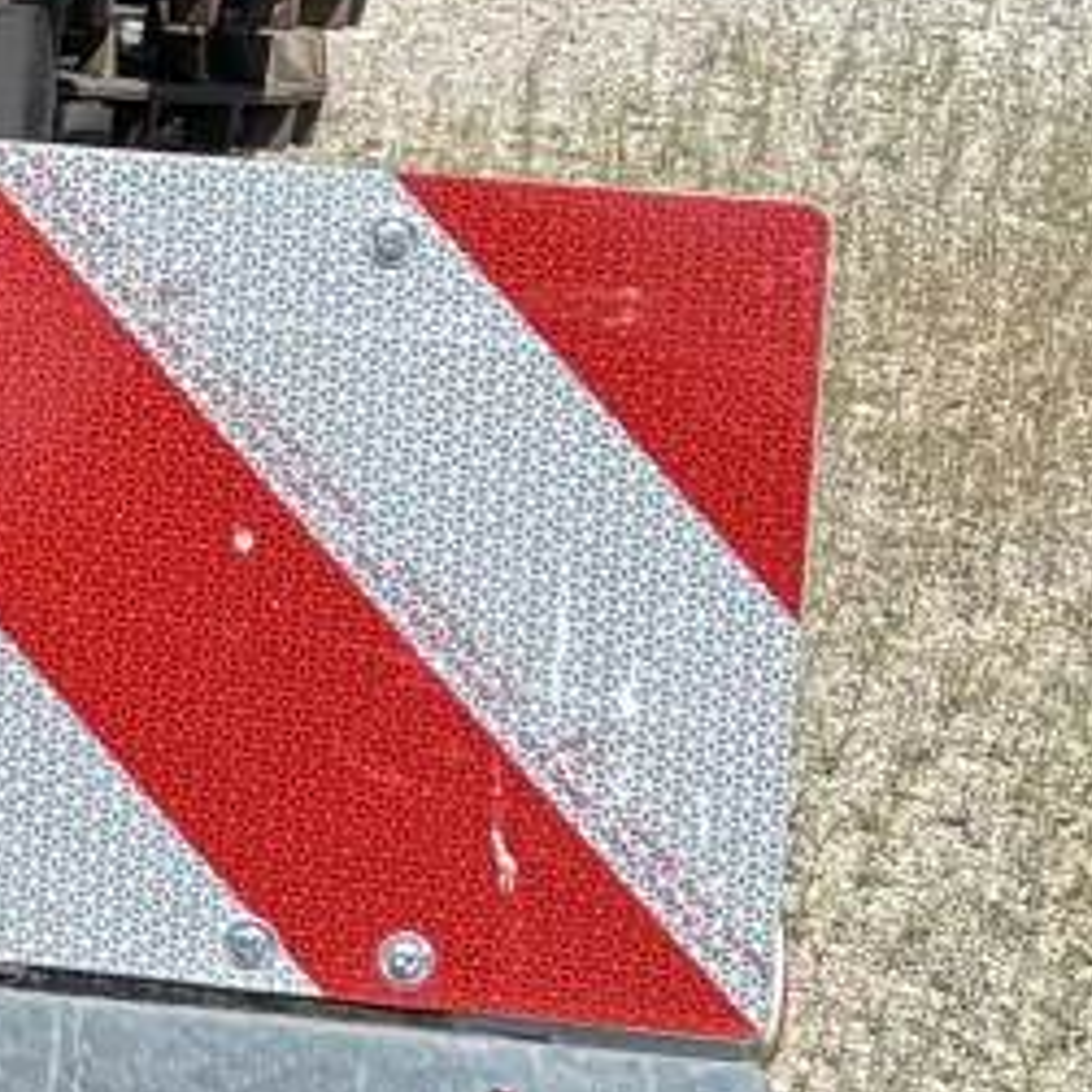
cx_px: -1810
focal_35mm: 176
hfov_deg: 8.7
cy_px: 74
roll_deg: +1.6
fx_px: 6282
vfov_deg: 9.9
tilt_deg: -7.2
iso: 50
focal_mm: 5.96
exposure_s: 1/1848
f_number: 1.6
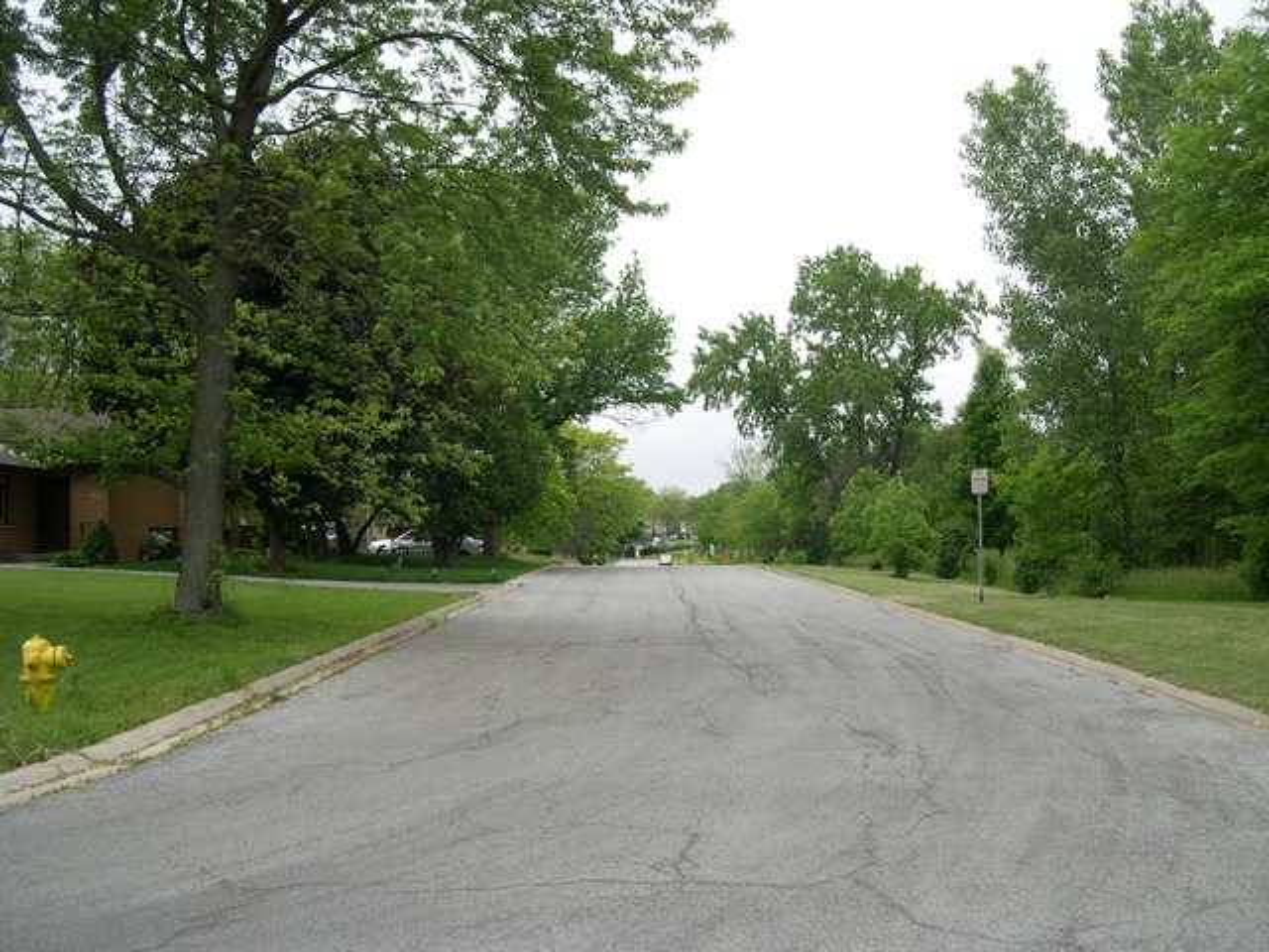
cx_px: 634
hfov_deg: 49.0
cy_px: 476
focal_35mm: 38
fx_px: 1393
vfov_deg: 37.7
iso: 100
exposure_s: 1/653
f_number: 2.8
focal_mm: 8
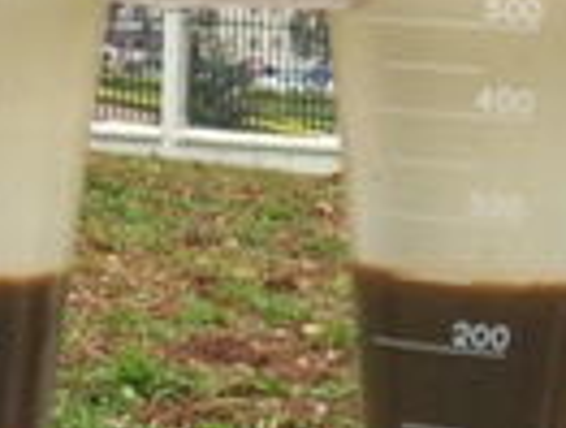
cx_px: 108
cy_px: 324
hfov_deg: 11.6
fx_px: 2771
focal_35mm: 169
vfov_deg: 8.8
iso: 64
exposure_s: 1/458
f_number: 2.8
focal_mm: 6.2
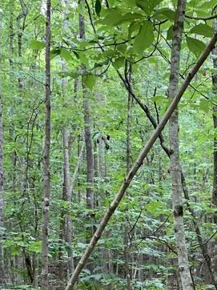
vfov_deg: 25.6
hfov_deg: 20.2
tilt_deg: +1.4
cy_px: 336
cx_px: 244
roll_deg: +1.7
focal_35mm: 69
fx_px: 577
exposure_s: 1/60
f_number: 1.8
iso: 250
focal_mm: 4.25
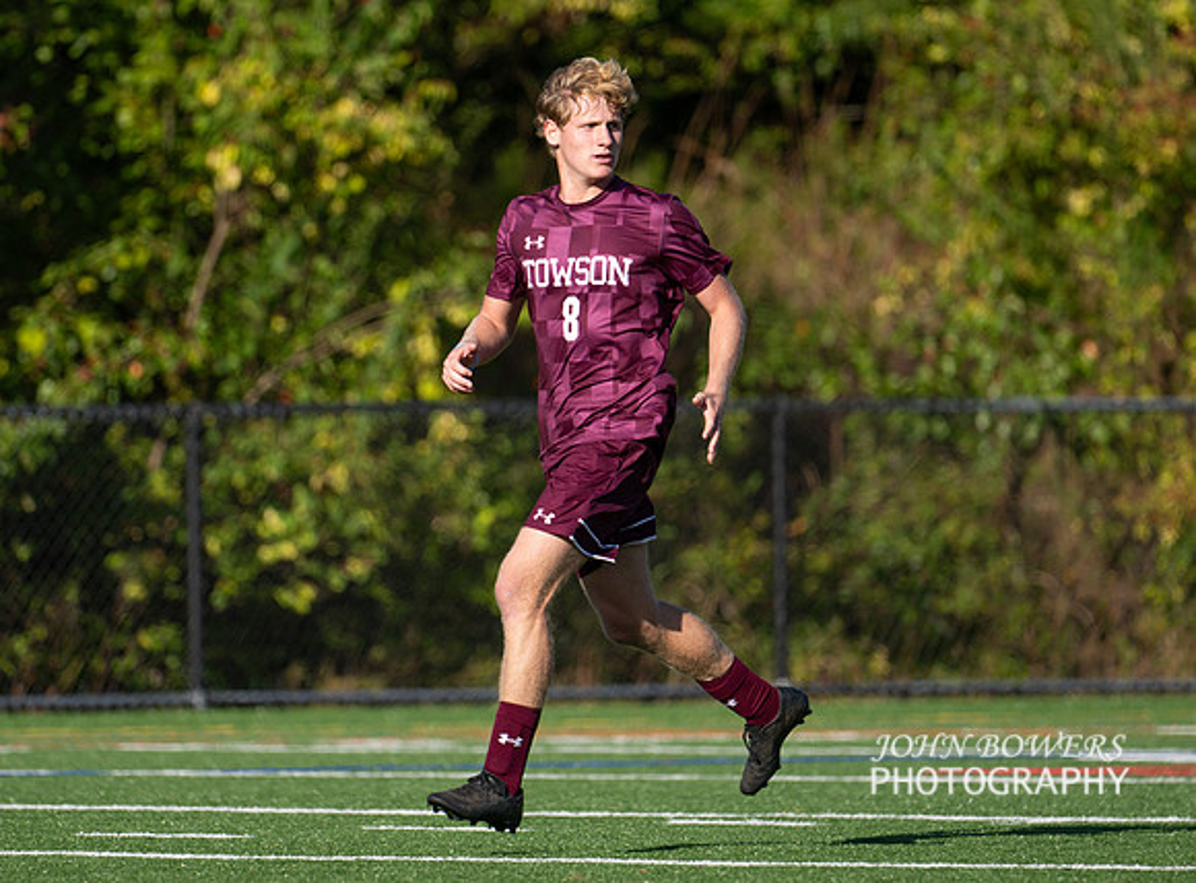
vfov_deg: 2.4
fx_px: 20666
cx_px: 487
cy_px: 391
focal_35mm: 602
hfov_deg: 3.3
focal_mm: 400
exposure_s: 1/1600
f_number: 4.5
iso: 200
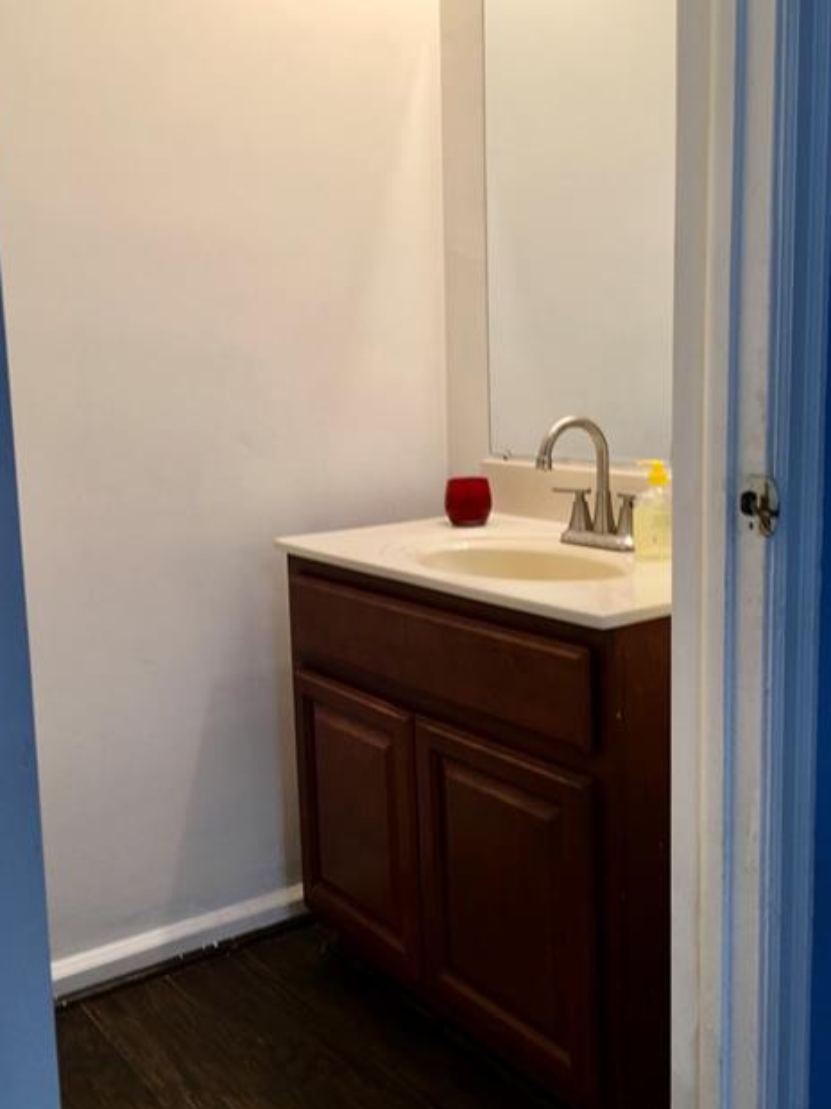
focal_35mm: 36
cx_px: 330
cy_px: 516
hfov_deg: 39.5
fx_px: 1153
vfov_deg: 51.3
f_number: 2.2
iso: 25
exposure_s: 1/30
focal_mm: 4.15
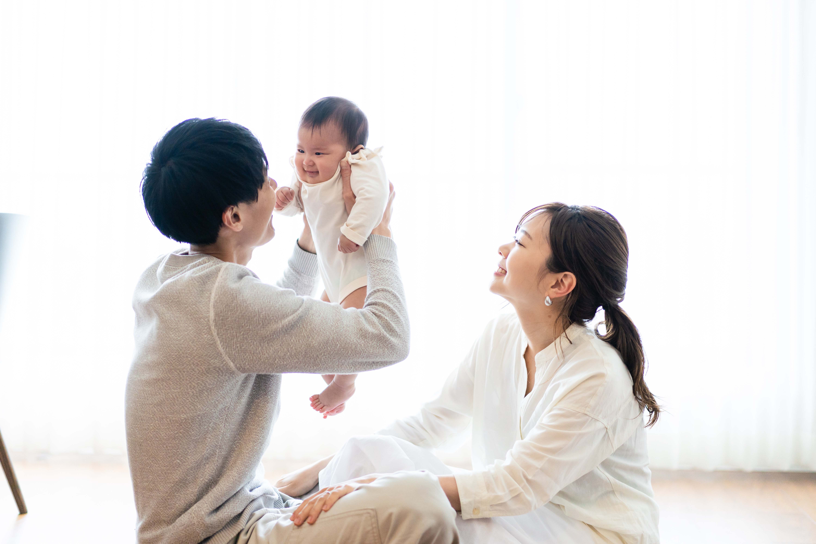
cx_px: 408
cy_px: 272
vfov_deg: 24.6
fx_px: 1247
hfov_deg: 36.2
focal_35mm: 55
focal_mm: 55
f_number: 1.8
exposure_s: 1/250
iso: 320
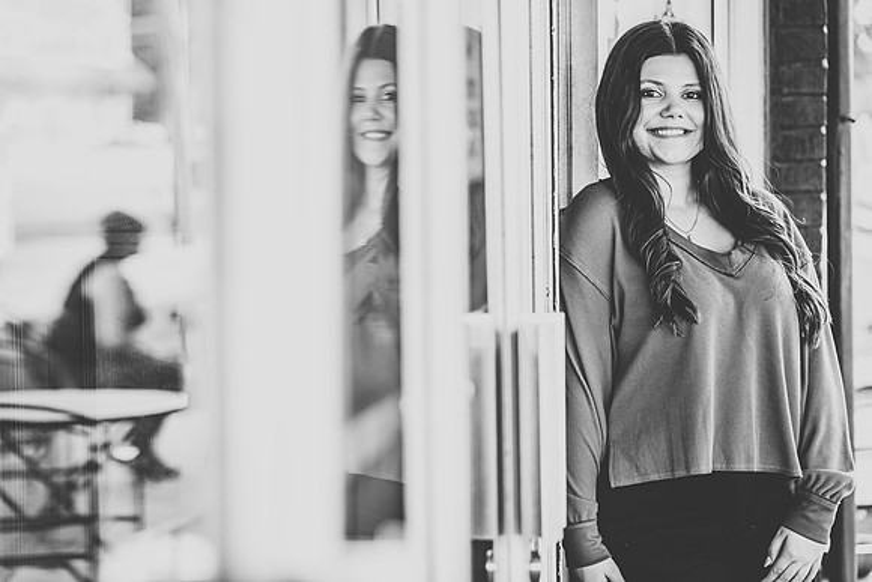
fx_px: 2471
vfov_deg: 13.4
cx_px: 436
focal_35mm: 102
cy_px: 291
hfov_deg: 20.0
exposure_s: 1/1600
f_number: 2.8
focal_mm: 102
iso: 1600
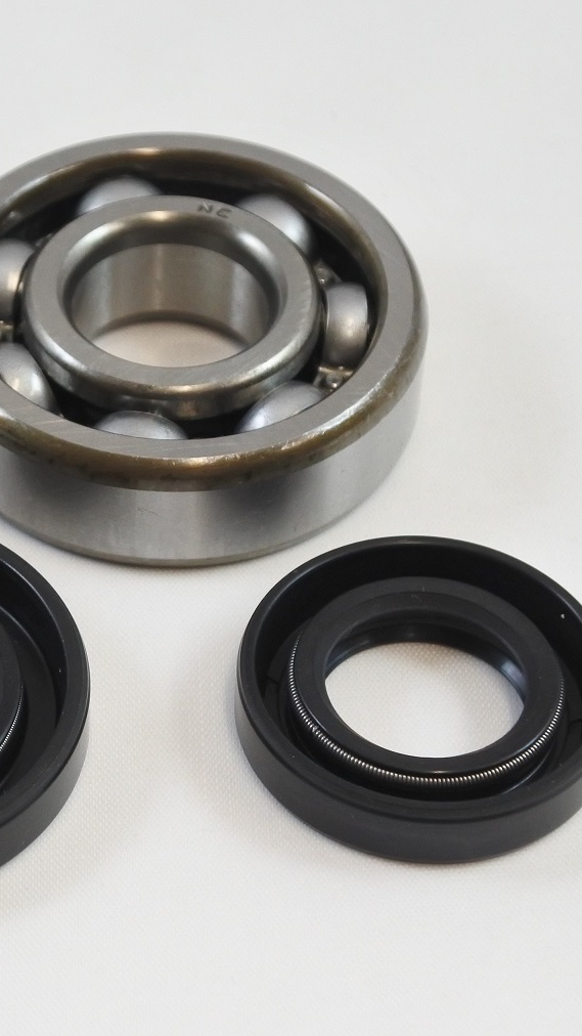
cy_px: 521
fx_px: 2388
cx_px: -28
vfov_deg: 24.5
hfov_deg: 13.7
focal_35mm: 87
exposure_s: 1/125
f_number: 4.8
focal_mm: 20.6
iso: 560
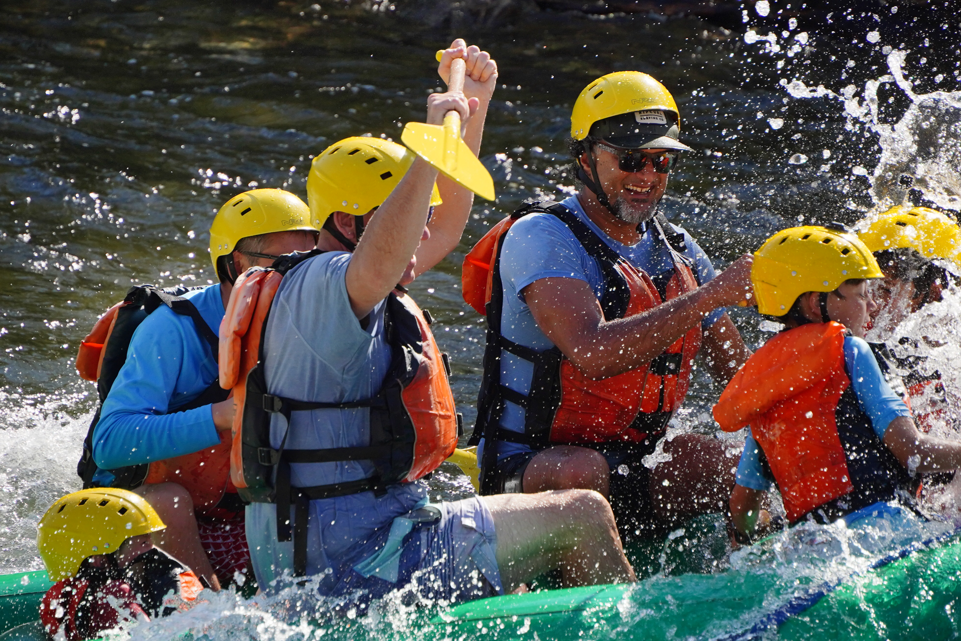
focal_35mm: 327
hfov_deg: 6.3
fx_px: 8728
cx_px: 480
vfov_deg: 4.2
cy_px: 320
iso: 640
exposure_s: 1/1250
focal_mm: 218
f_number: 8
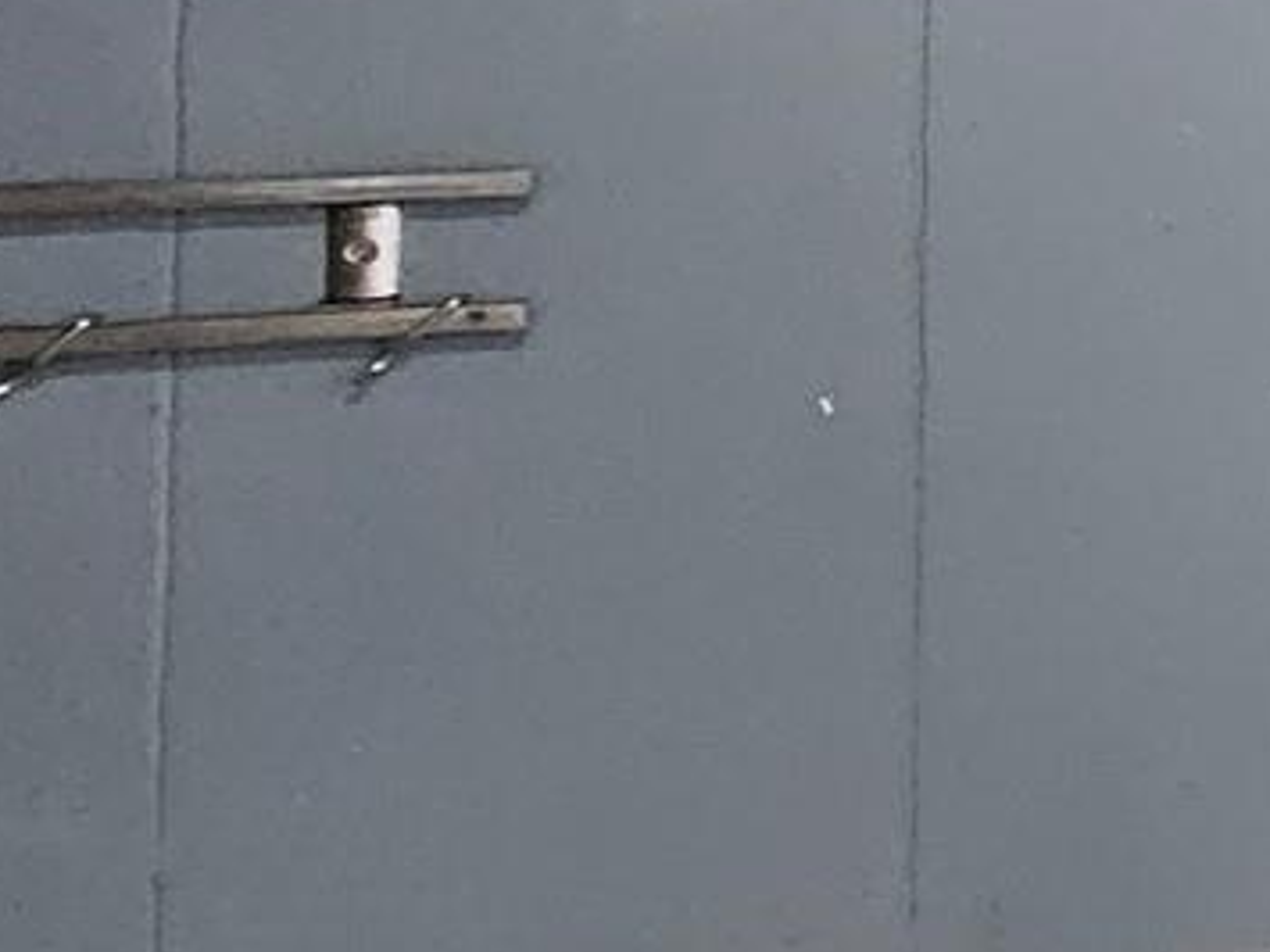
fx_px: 2751
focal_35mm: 75
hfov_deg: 15.9
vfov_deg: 18.5
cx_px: 2894
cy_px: -222
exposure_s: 1/24
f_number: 2.2
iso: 1250
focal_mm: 2.2
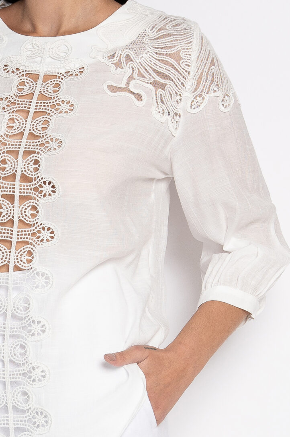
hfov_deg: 13.7
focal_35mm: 99
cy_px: 222
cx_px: 40
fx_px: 1198
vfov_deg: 20.6
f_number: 5
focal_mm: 42
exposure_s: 1/125
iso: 320
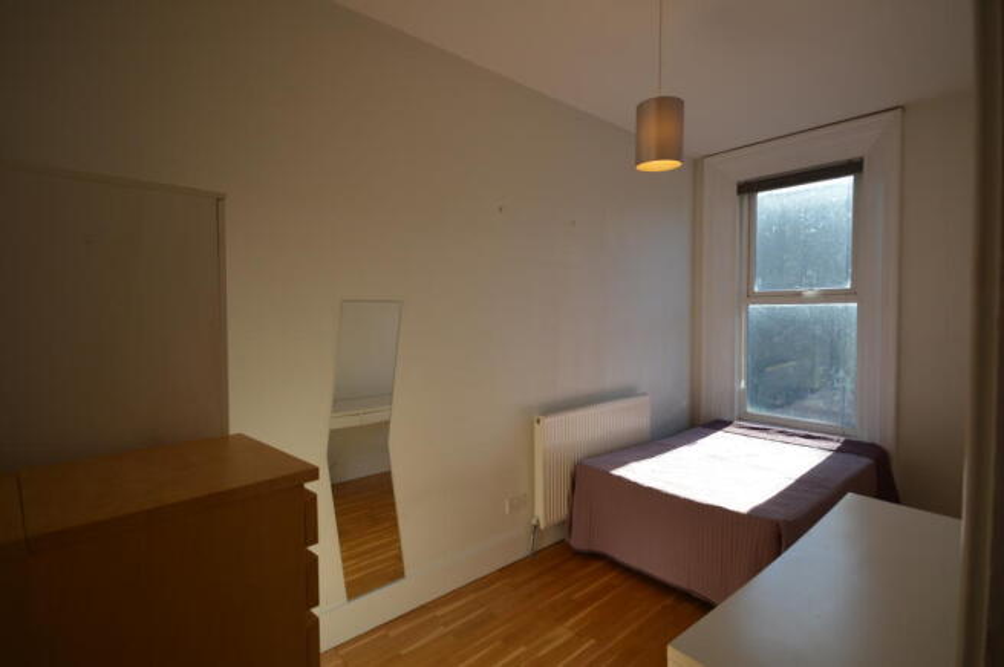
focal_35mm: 16
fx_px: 460
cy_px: 334
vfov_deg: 71.9
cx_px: 502
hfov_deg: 95.0
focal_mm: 11
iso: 100
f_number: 5.6
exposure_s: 1/125
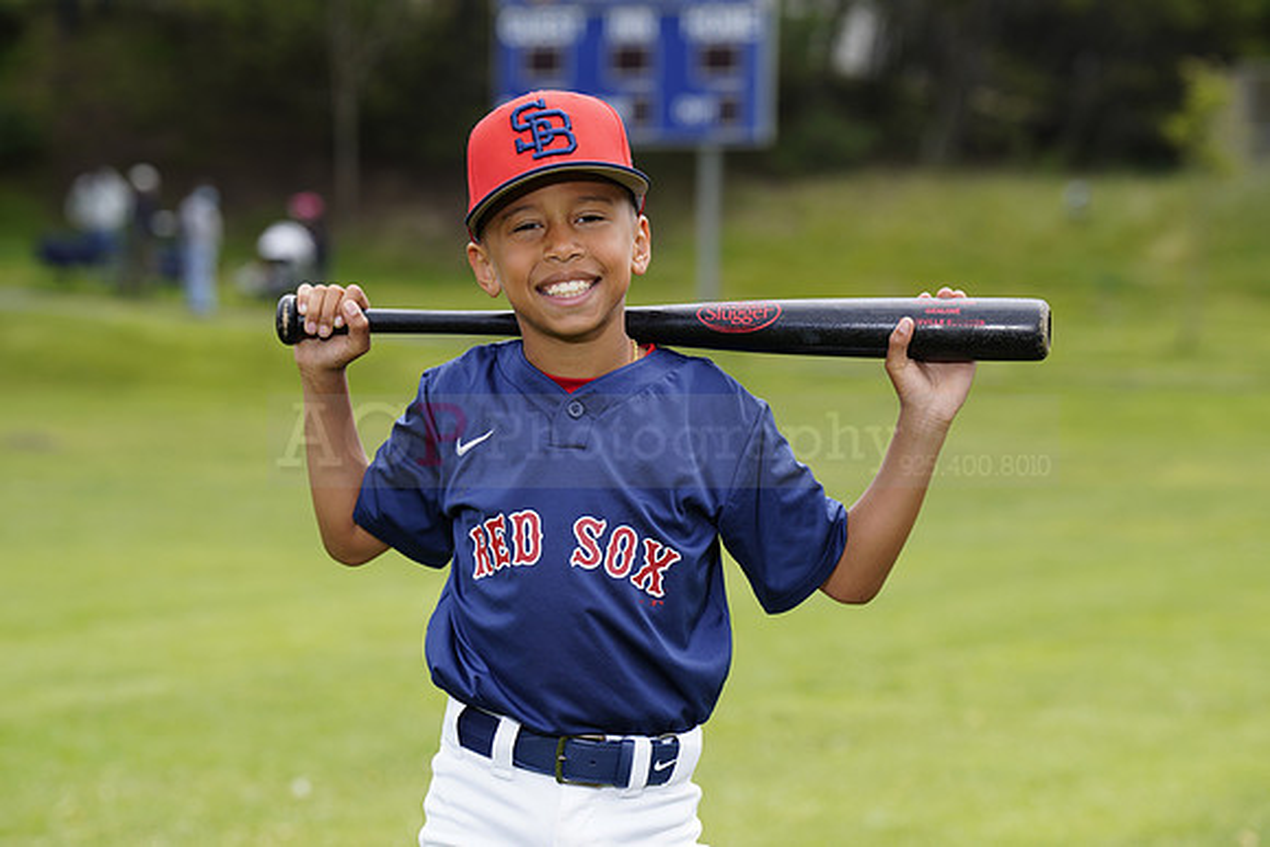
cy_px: 424
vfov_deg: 8.6
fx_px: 5610
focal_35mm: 159
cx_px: 635
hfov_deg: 12.9
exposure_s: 1/250
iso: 100
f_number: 6.3
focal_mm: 159
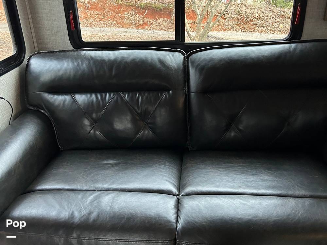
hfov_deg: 67.3
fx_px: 246
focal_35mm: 26
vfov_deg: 53.1
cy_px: 122
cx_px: 164
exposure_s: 1/60
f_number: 1.5
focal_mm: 5.7
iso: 250
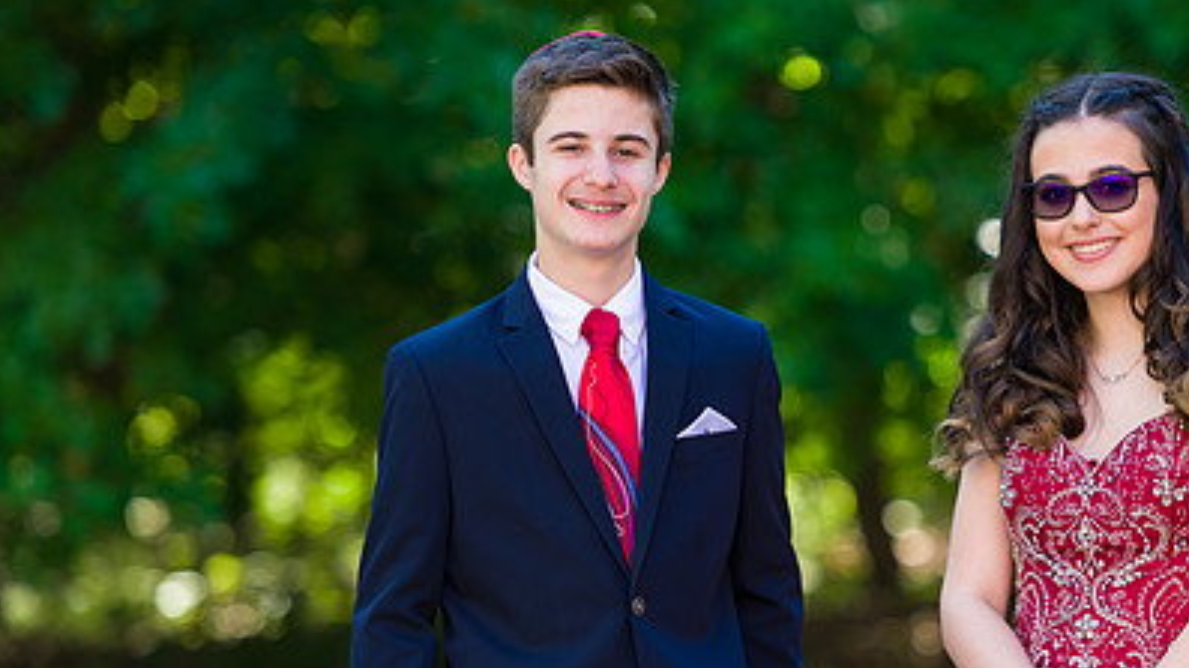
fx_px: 7942
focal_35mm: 252
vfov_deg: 4.8
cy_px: 405
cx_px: 832
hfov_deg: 8.6
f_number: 3.2
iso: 200
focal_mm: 160
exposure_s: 1/200
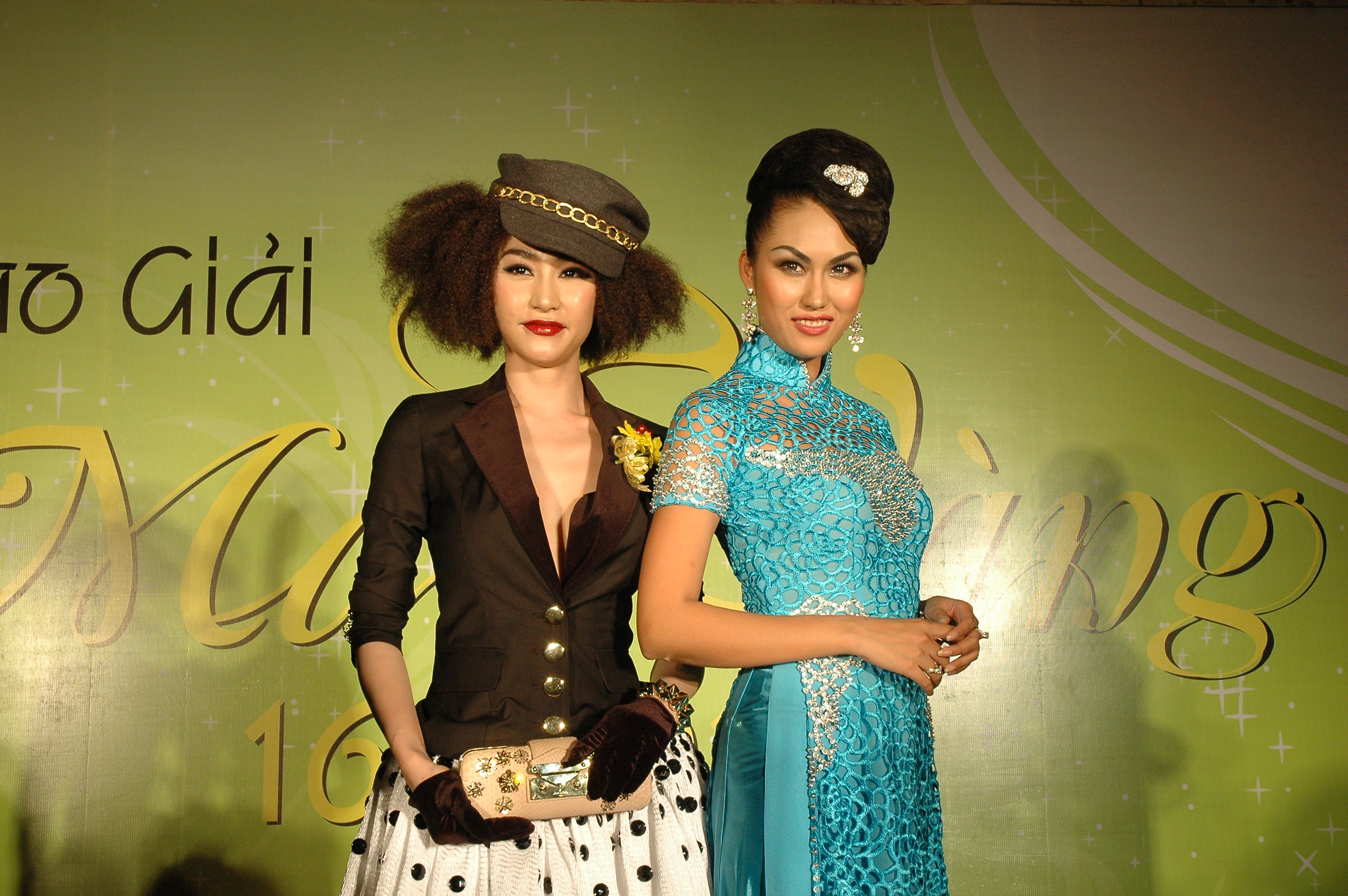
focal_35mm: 46
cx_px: 674
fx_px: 1740
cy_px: 448
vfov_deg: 28.9
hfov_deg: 42.4
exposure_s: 1/80
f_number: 11
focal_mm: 31
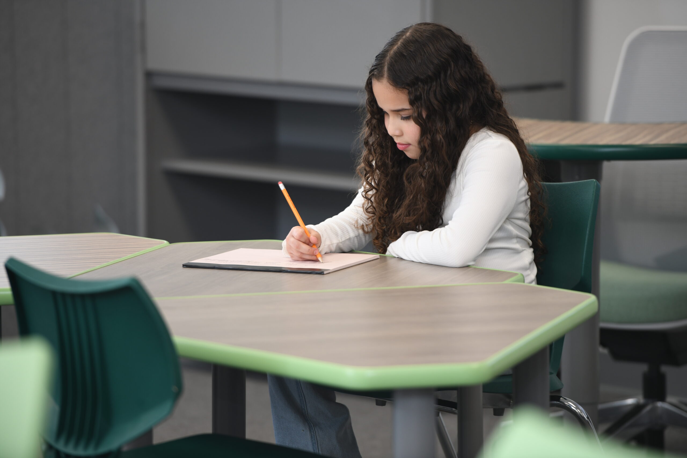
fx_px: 3817
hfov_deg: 10.3
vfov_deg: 6.9
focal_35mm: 200
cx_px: 344
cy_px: 229
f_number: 3.2
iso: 400
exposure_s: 1/100
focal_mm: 200
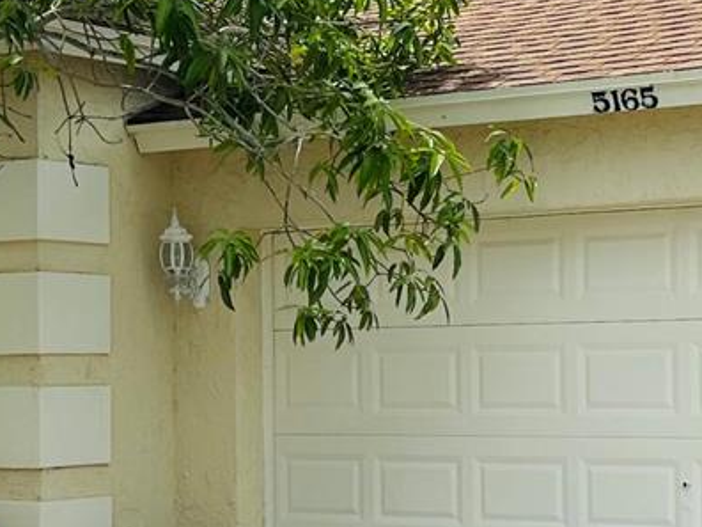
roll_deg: +0.1
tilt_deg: +0.6
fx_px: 1967
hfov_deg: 20.0
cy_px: 328
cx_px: 548
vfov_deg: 15.2
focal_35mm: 97
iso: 80
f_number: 1.78
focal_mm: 6.86
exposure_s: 1/4545
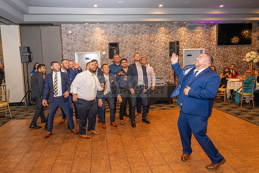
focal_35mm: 28
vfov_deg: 46.1
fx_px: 203
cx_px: 126
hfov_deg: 65.1
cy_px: 78
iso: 800
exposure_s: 1/100
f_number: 2.8
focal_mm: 23.1
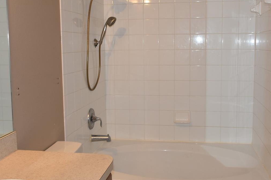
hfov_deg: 45.4
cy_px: 80
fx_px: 324
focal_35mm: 43
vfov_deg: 31.1
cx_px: 146
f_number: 3.5
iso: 800
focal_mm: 18
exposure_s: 1/60
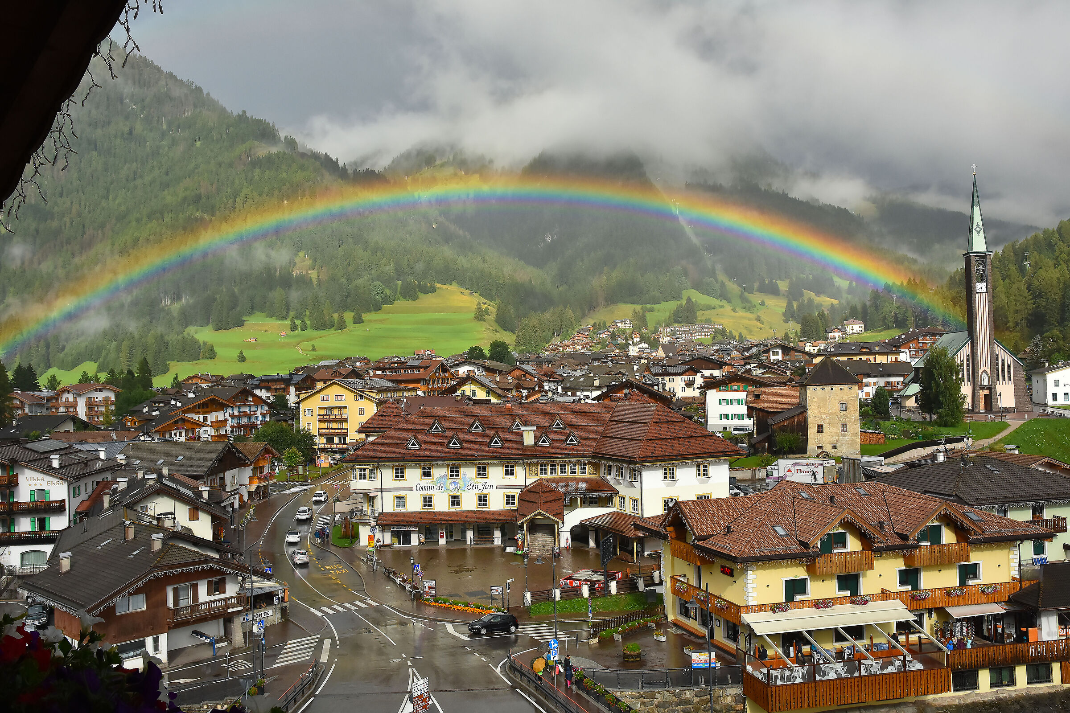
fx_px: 981
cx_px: 535
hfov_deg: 57.2
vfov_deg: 40.0
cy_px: 356
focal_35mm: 33
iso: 640
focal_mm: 22
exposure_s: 1/640
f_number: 9
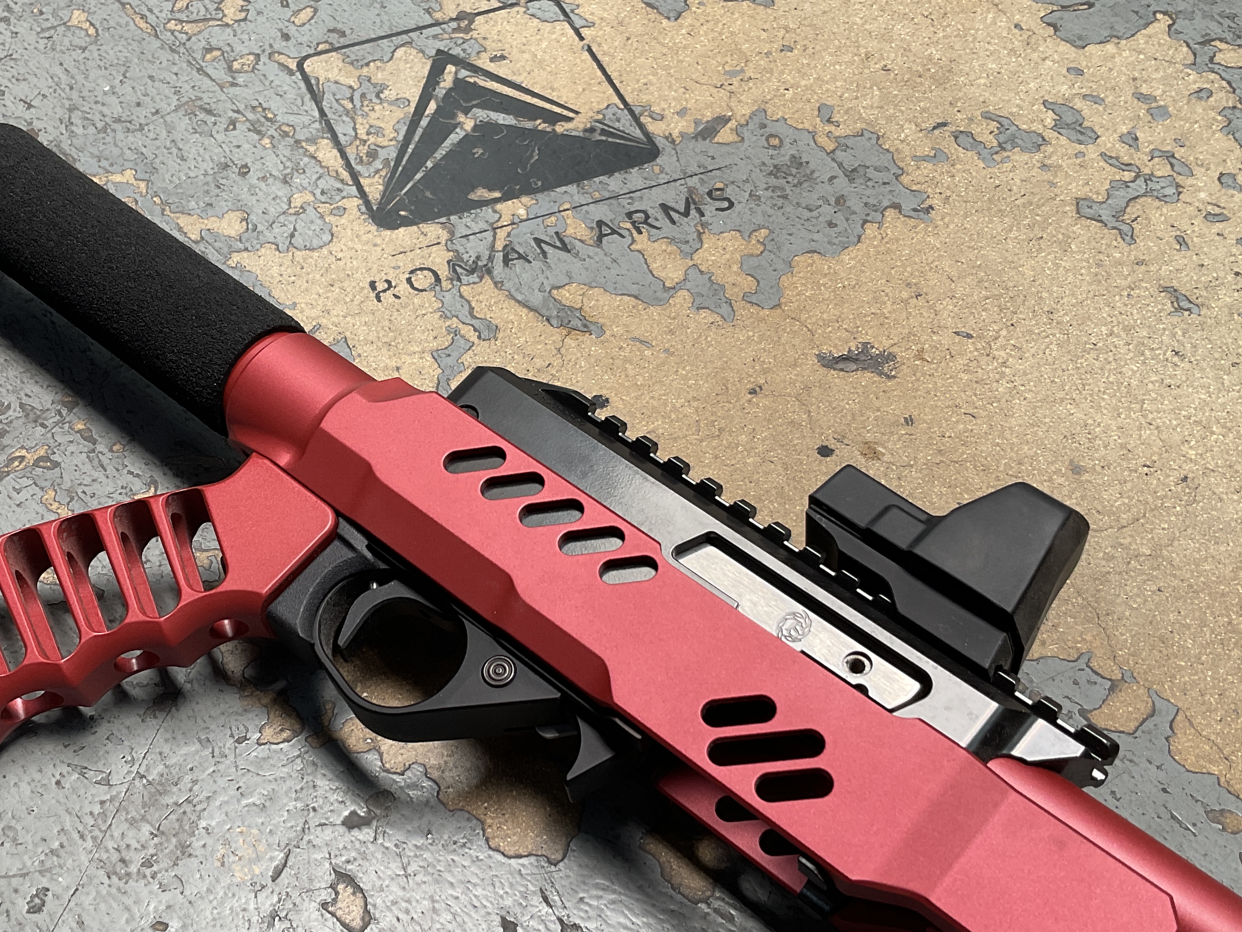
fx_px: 1615
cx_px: 464
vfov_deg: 32.2
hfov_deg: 41.8
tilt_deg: -51.9
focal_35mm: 45
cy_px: 497
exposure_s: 1/120
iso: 32
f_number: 1.8
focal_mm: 3
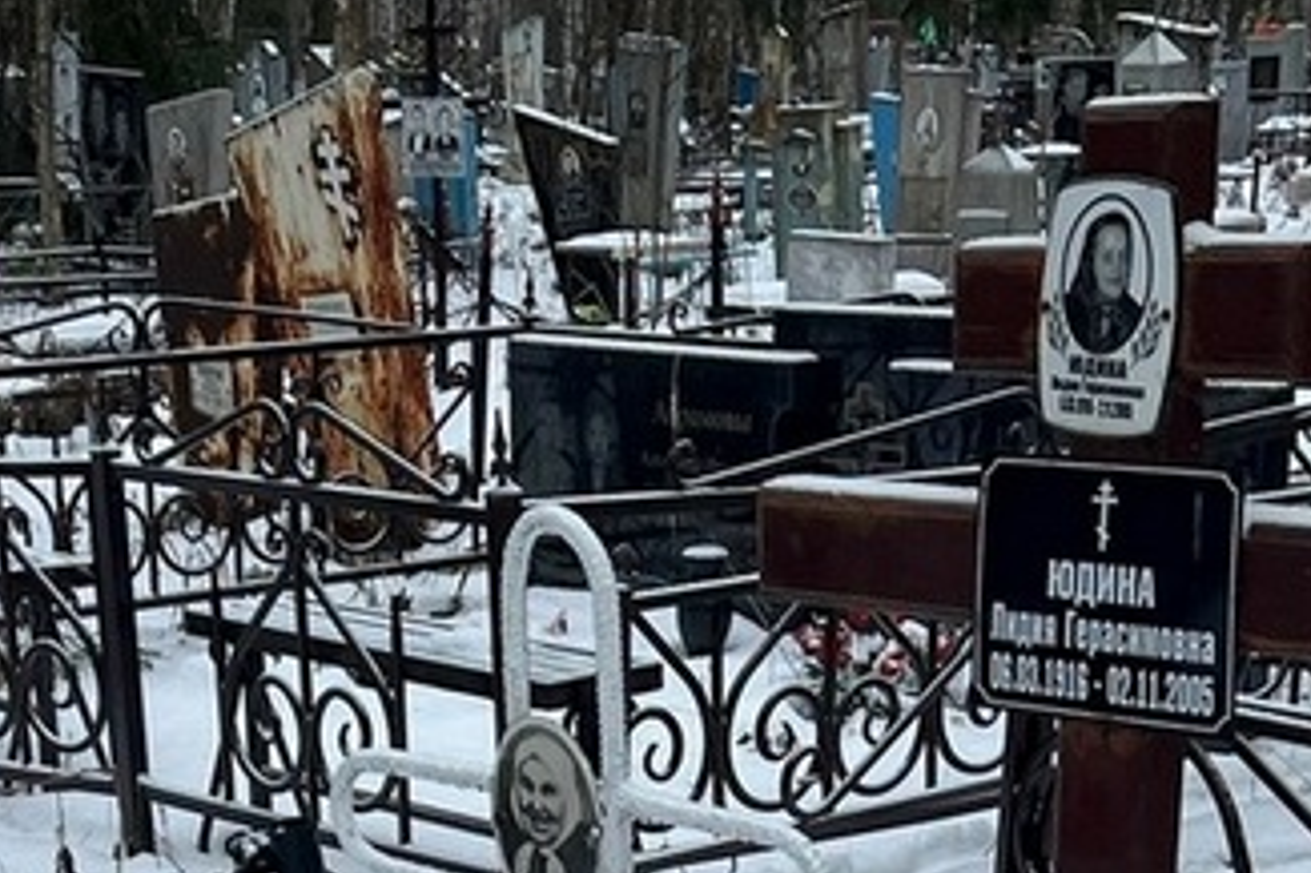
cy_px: 1396
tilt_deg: -22.3
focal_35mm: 85
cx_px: 483
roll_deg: +1.8
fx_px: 3094
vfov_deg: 14.7
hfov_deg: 23.9
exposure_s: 1/121
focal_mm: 5.7
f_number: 1.5
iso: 100
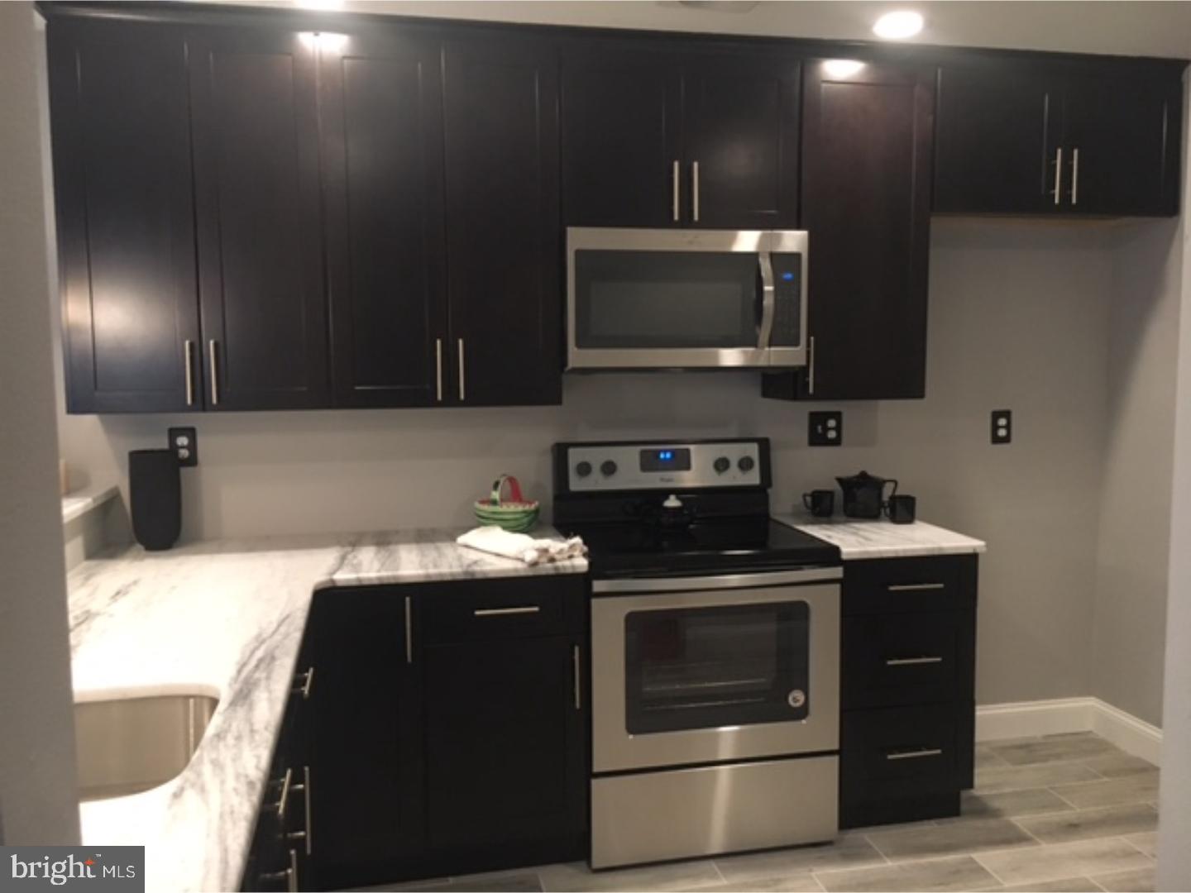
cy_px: 446
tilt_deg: -4.7
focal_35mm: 29
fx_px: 998
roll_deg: -0.6
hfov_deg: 61.7
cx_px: 596
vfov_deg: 48.2
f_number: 2.2
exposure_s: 1/30
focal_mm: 4.15
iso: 200
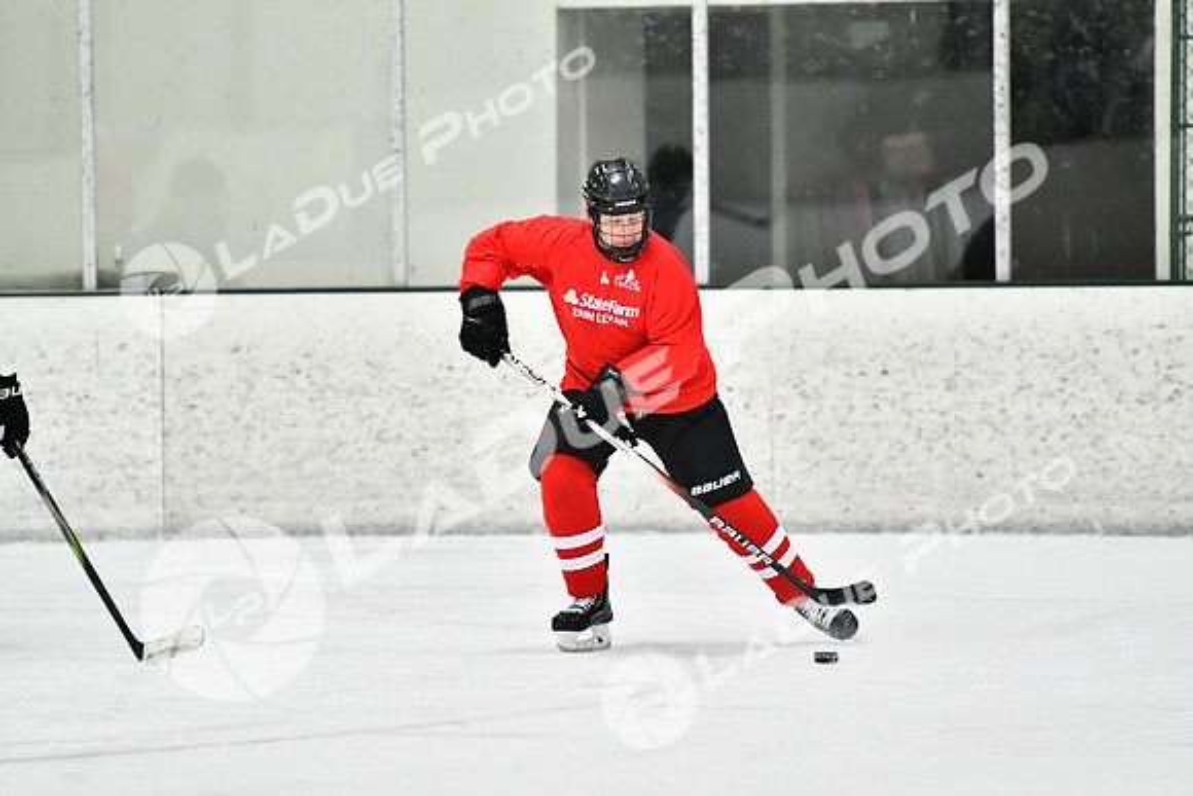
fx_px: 9446
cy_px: 398
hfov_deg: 7.2
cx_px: 596
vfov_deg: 4.8
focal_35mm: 285
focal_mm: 190
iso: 5000
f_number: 2.8
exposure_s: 1/1250
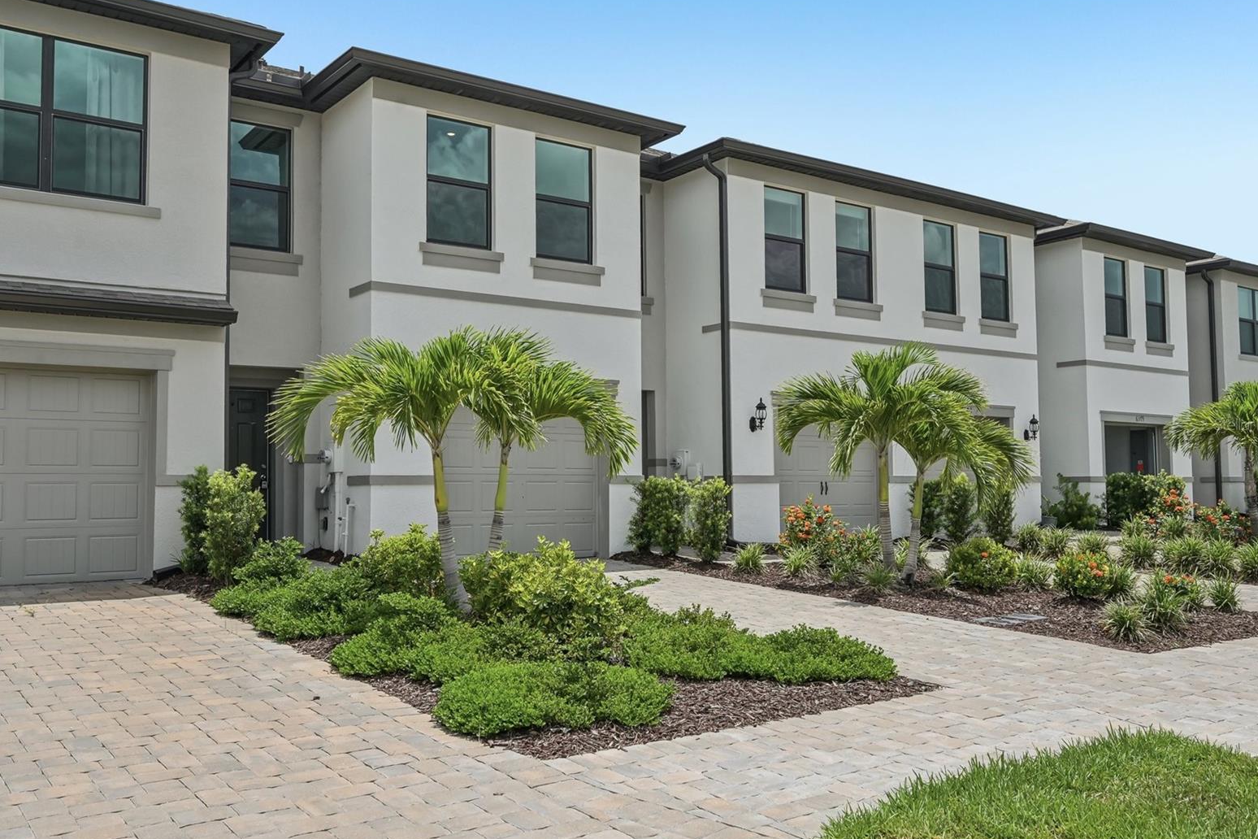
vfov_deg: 42.3
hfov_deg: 60.3
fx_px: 1083
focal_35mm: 31
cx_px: 636
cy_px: 424
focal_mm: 30
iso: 400
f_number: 8
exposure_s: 1/1250
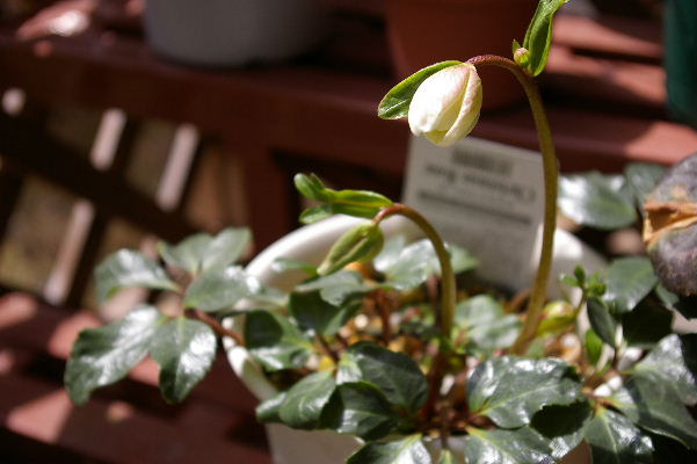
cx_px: 348
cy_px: 232
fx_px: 1016
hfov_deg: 37.9
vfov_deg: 25.7
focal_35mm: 52
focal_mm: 35
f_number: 4.5
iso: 200
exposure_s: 1/750
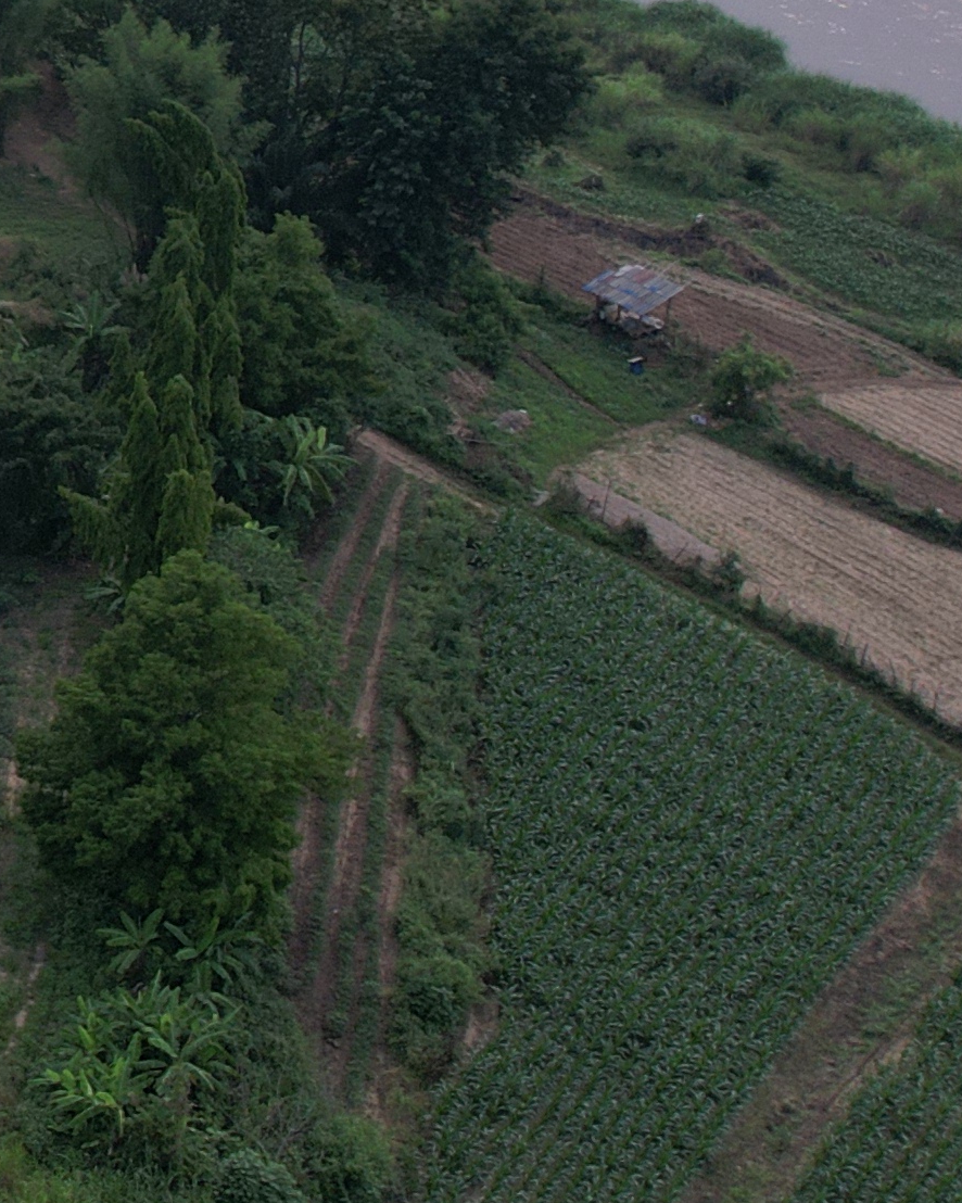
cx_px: -1083
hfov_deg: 12.8
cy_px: -104
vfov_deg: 18.2
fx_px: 3631
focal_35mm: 102
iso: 100
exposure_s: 1/320
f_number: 2.8
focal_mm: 8.38
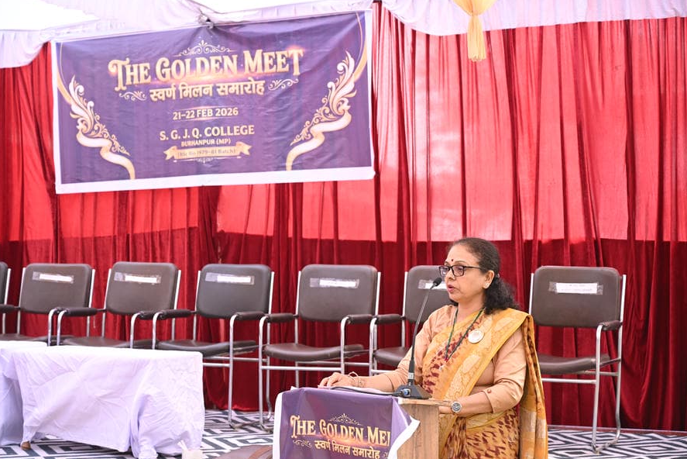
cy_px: 230
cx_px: 344
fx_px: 1355
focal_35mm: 71
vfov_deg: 19.2
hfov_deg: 28.4
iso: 320
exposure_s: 1/100
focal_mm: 70
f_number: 5.6
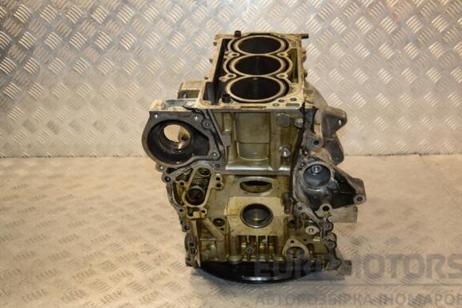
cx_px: 239
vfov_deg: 30.5
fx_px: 565
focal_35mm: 44
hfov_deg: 44.5
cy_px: 159
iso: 800
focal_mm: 28
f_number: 5
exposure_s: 1/200
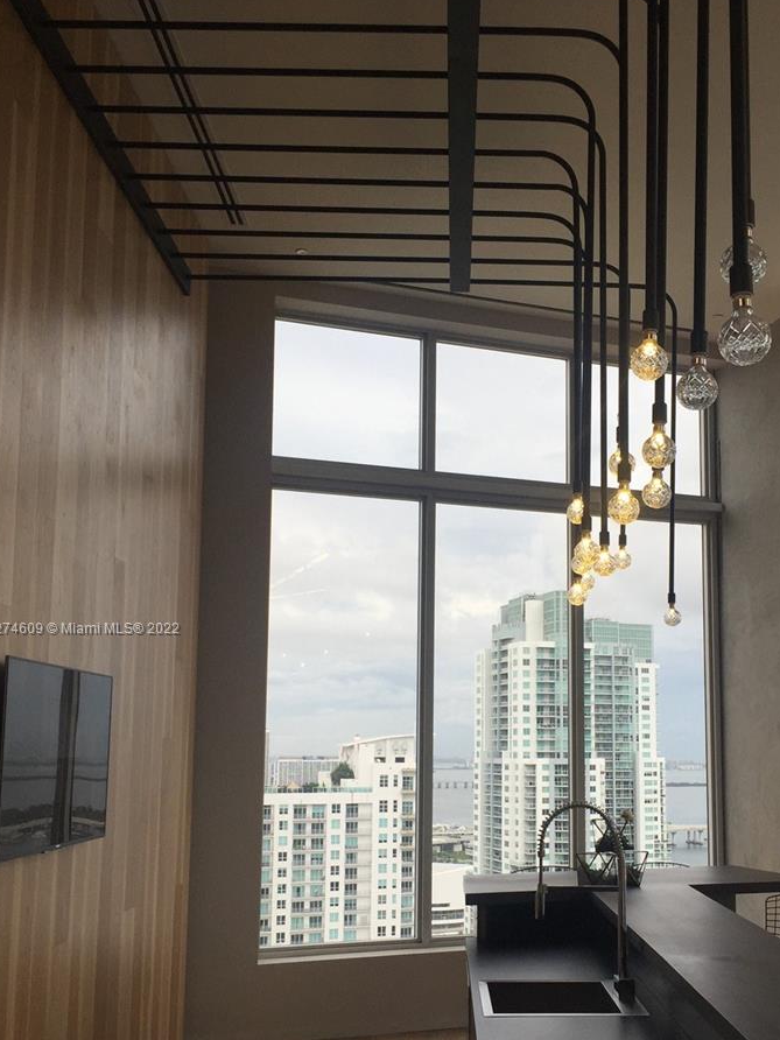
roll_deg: +0.2
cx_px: 491
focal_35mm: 39
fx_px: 1172
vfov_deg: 47.6
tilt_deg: +5.0
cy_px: 630
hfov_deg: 36.6
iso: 32
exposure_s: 1/608
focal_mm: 4.15
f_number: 2.2
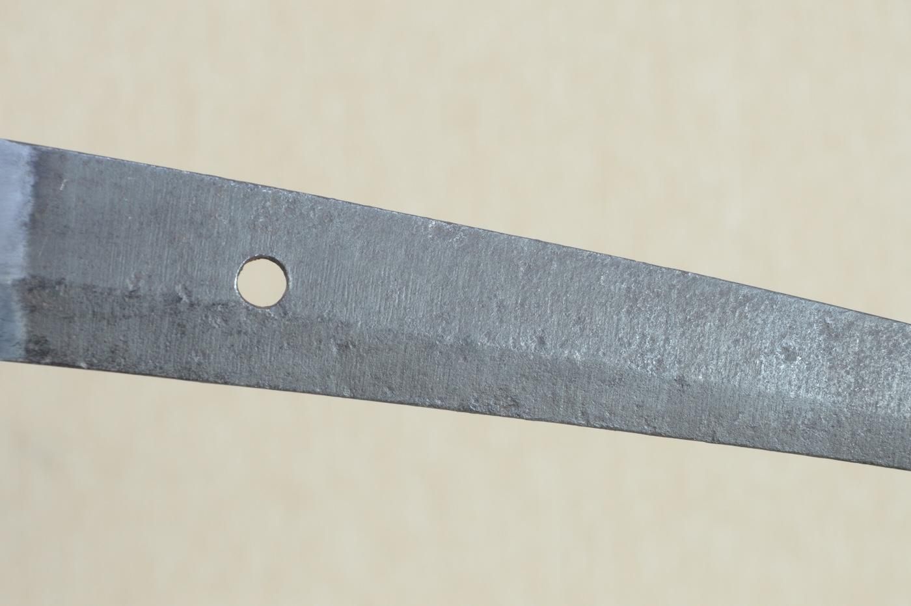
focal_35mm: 142
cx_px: 456
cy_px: 303
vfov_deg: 9.6
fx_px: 3603
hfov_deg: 14.4
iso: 400
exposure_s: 1/2
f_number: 11
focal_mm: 95
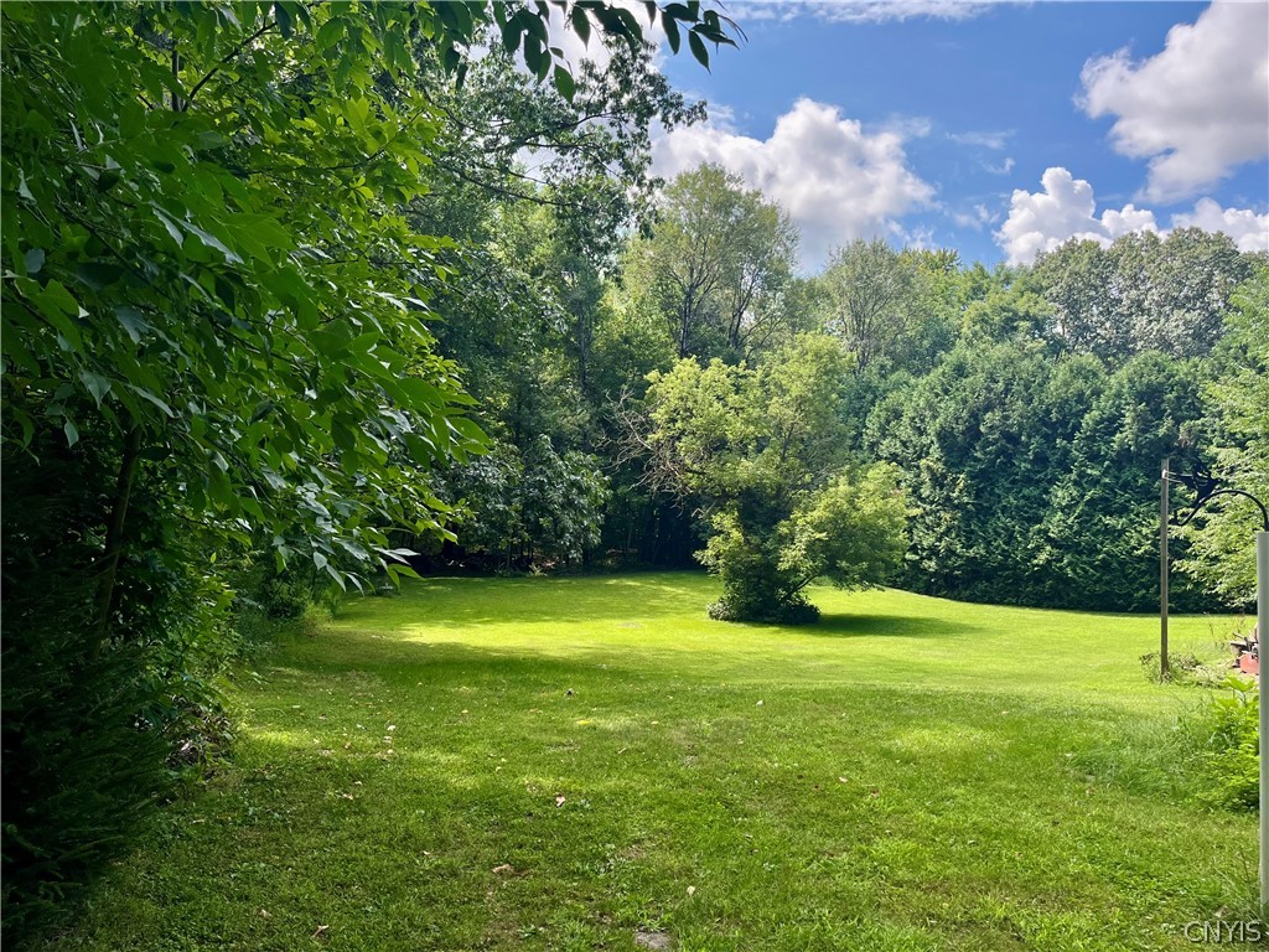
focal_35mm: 26
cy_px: 476
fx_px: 953
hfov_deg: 67.3
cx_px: 634
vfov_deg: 53.1
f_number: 1.6
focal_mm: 5.1
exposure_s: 1/2179
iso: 50
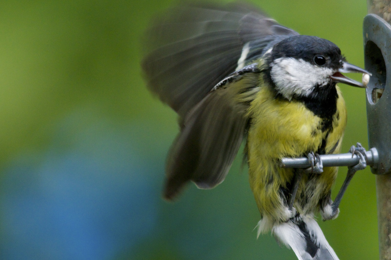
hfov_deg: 1.4
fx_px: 15962
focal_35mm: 1471
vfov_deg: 0.9
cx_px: 278
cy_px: 98
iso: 400
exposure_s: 1/400
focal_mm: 500
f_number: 6.3
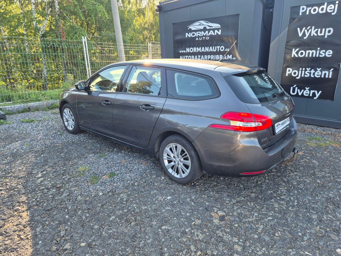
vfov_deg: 58.9
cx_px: 170
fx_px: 227
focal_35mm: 23
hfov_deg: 73.9
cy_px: 128
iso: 32
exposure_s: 1/180
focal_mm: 5.4
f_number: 1.8
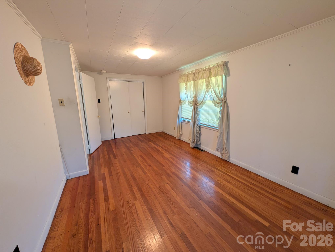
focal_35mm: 12
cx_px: 168
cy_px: 126
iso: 122
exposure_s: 1/30
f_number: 1.7
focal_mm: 2.02
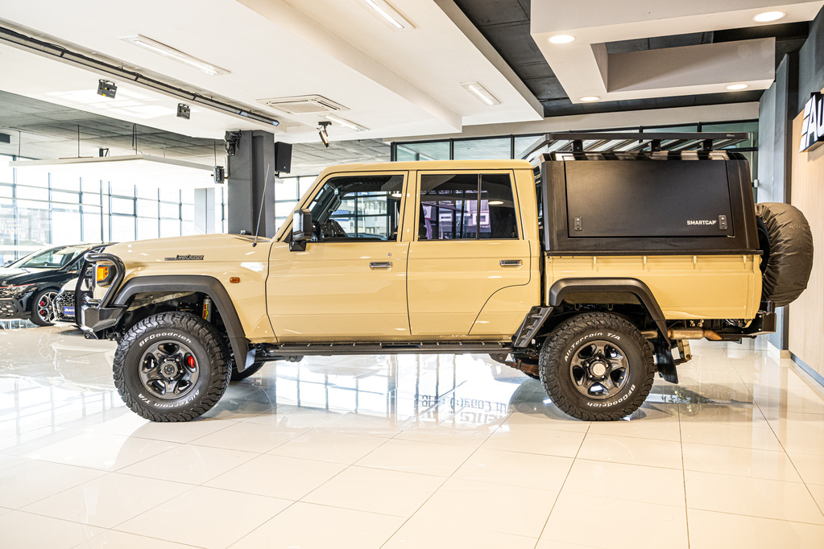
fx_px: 641
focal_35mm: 28
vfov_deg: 46.4
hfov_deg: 65.5
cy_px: 274
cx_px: 412
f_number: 3.2
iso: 640
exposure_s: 1/160
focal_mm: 28
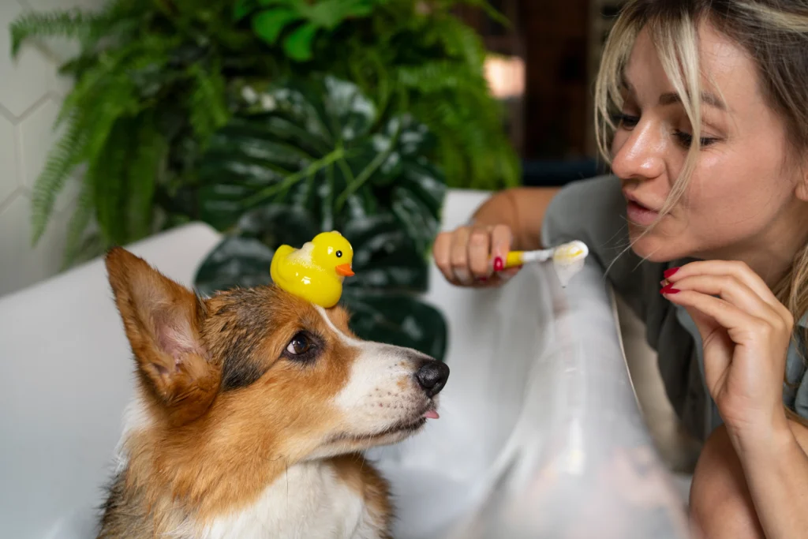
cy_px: 270
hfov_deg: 54.4
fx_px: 786
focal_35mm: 35
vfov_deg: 37.9
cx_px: 404
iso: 500
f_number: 2.8
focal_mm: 35
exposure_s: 1/250
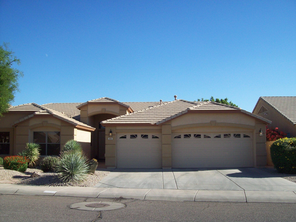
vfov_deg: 39.7
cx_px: 148
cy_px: 111
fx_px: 308
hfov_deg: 51.4
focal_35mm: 36
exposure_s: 1/514
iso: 80
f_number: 4.8
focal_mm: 6
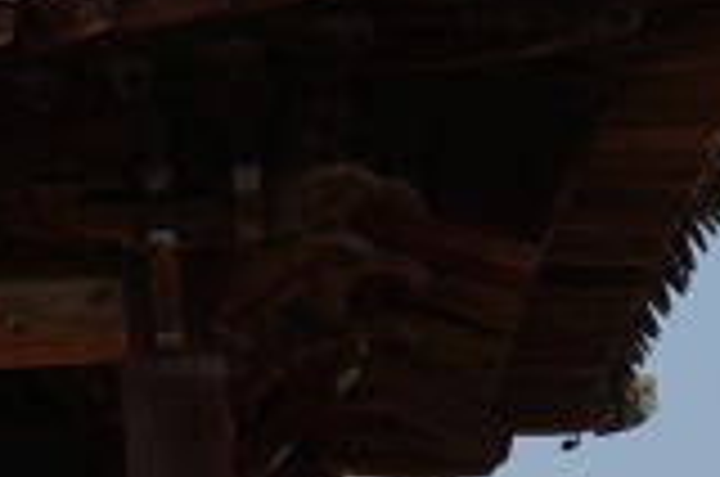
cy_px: 27
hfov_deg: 6.3
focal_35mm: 310
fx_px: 6190
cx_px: -1084
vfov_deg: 4.4
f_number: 13
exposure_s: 1/320
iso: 200
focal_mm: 33
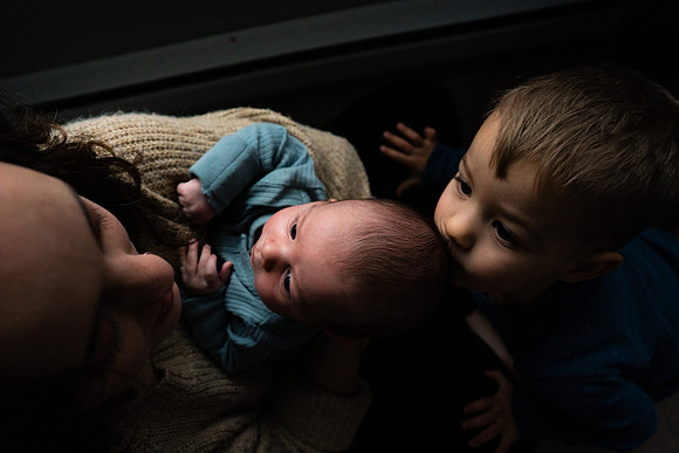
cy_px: 226
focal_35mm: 24
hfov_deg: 73.7
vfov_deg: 53.2
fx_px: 453
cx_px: 340
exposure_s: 1/200
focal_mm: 24
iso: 800
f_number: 4
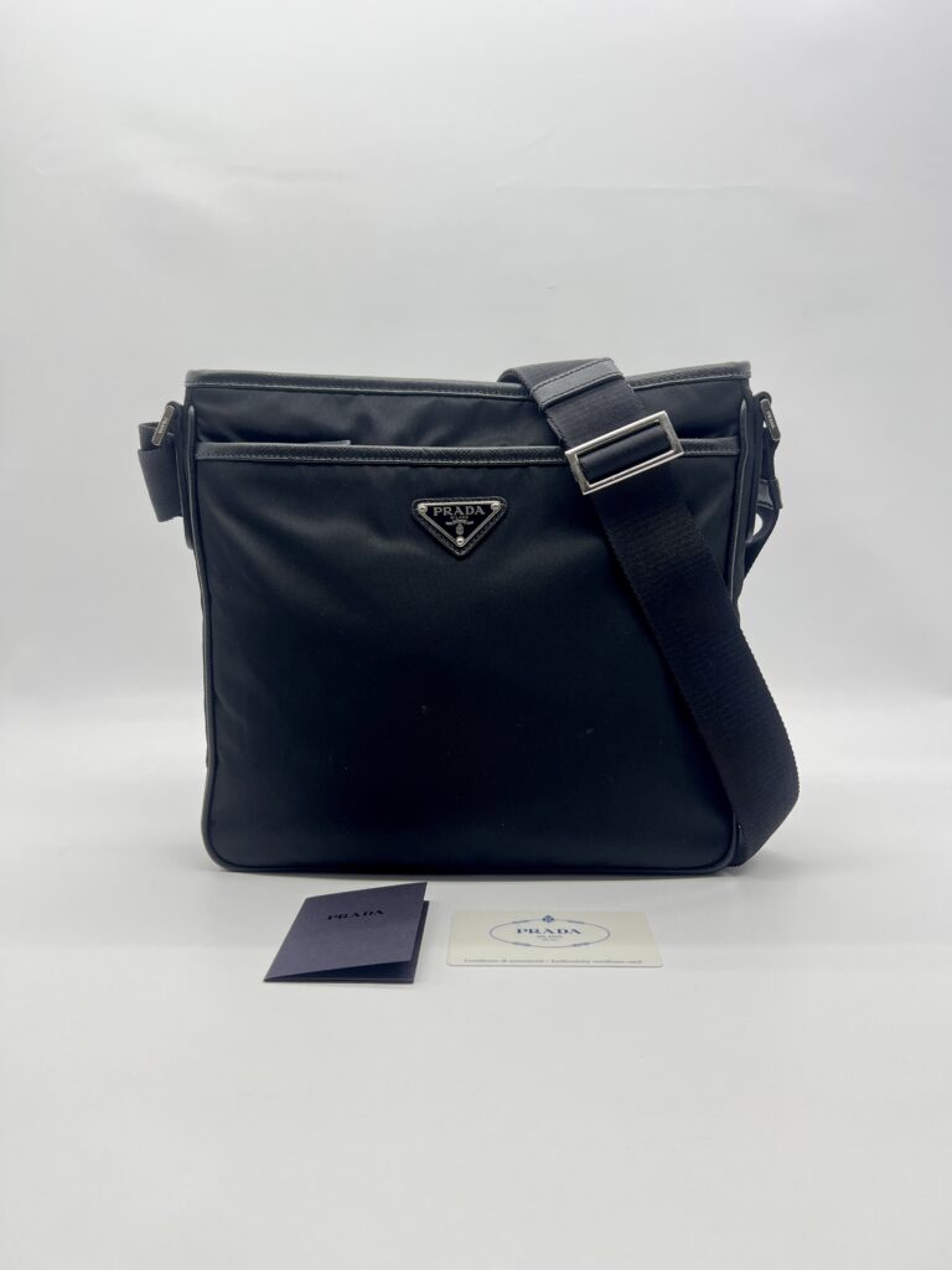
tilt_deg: -5.7
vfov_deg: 67.3
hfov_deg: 53.1
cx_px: 476
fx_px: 953
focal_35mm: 26
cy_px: 635
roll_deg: +0.0
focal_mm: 5.7
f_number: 1.5
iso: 40
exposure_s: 1/100
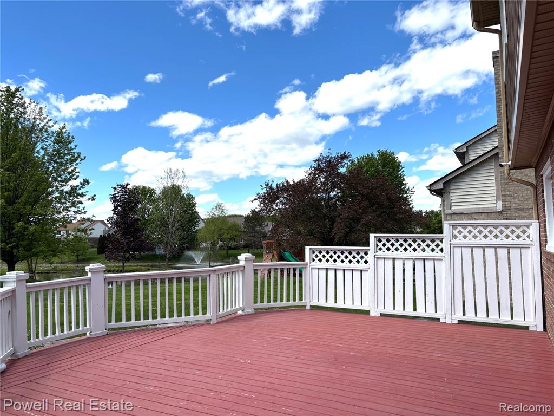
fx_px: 416
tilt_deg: +4.3
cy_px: 208
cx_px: 277
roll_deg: +1.1
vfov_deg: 53.1
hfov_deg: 67.3
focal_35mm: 26
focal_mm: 5.96
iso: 50
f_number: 1.6
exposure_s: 1/3788
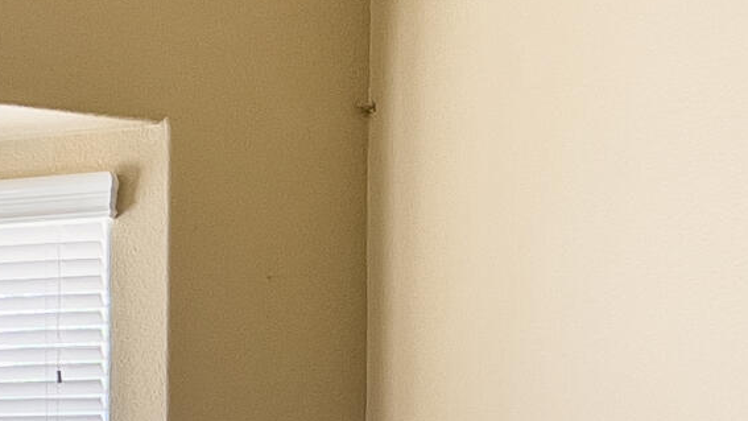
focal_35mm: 150
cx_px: 156
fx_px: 2975
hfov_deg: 14.3
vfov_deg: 8.0
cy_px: 600
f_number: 1.6
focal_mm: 5.1
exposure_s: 1/120
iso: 64
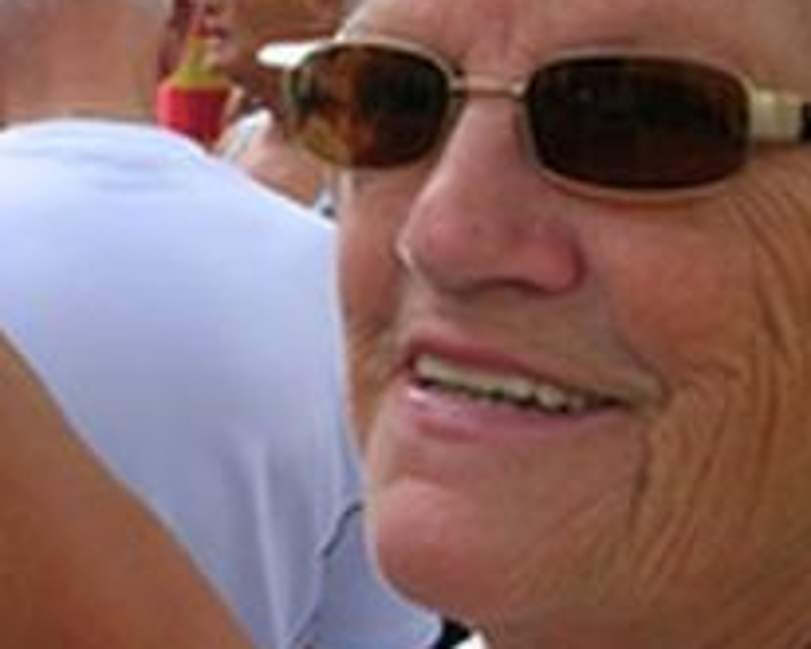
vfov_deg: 15.8
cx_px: 51
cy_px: 169
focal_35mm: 97
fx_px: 2329
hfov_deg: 19.3
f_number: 4.9
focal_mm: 5.7
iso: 50
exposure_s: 1/59
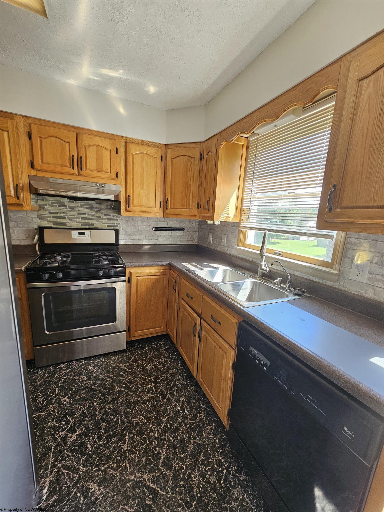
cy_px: 256
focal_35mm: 13
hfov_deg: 89.9
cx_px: 192
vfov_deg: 106.2
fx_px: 192
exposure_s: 1/60
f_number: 2.2
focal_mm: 2.2
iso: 64
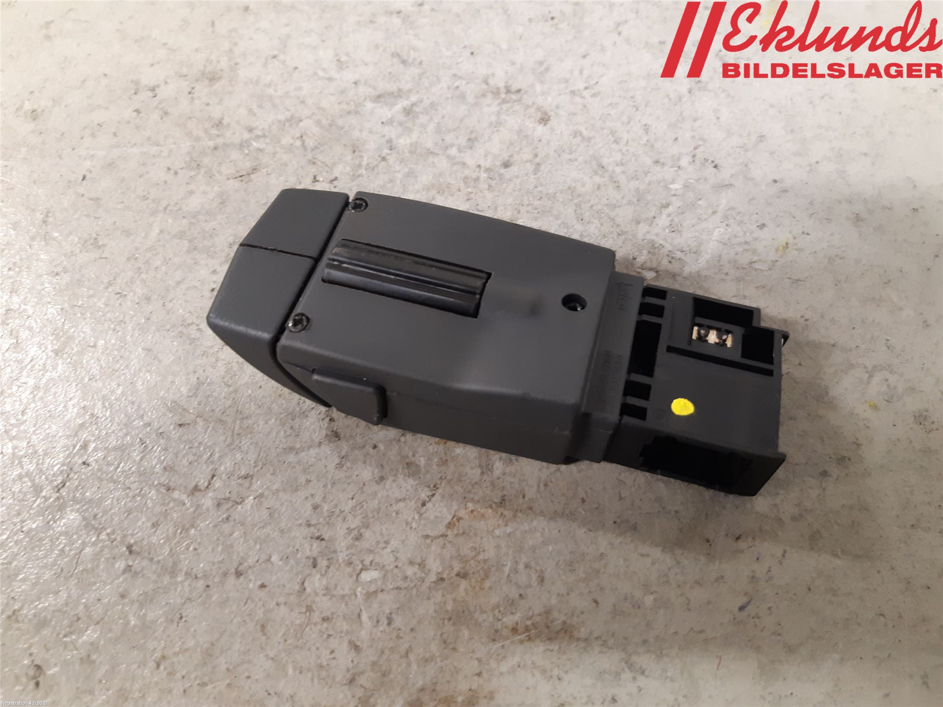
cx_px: 472
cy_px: 354
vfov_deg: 53.1
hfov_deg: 67.3
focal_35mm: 26
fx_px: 708
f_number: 1.7
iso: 200
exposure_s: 1/25
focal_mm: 3.93
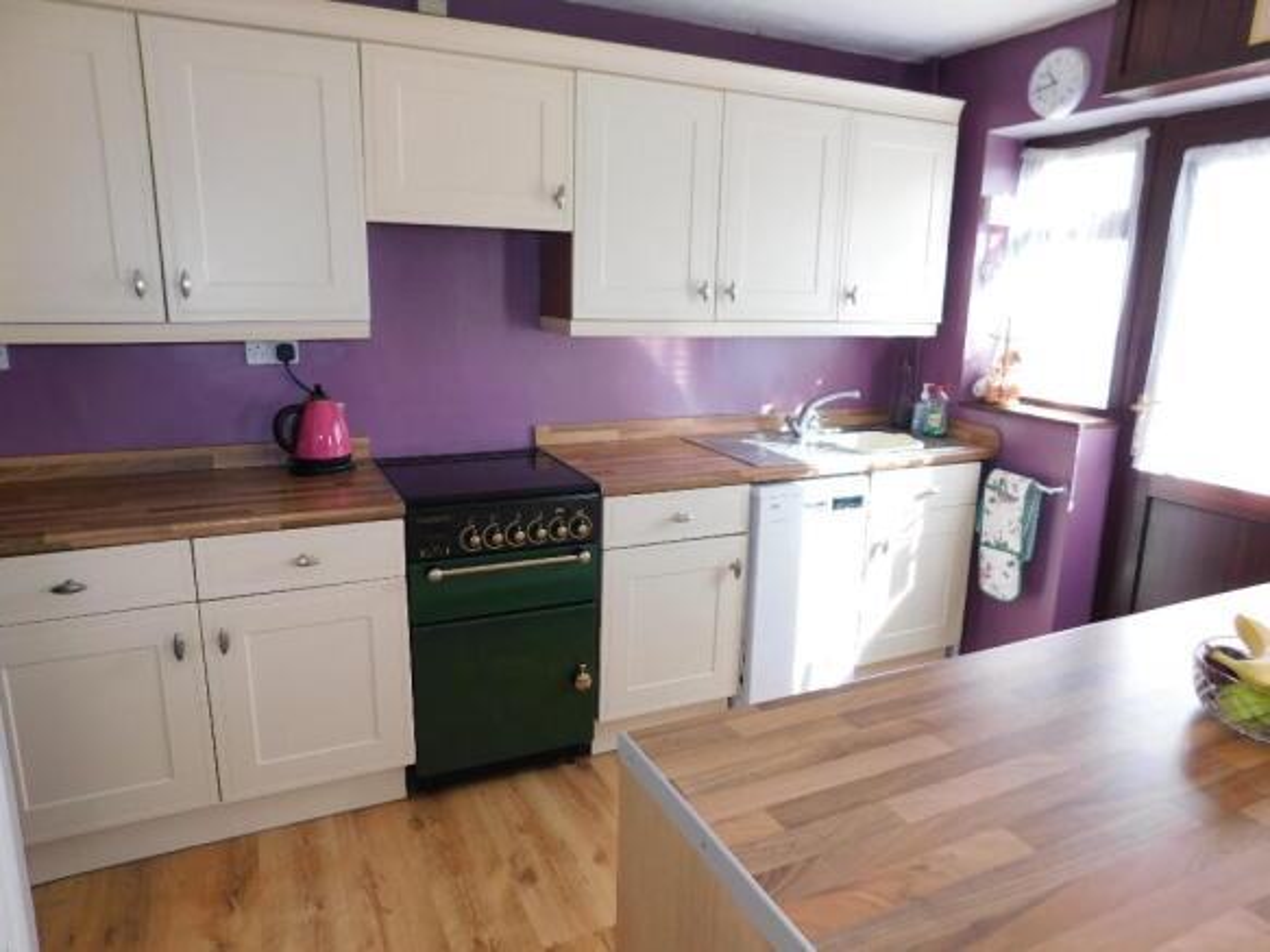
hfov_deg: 73.9
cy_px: 476
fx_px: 844
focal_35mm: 23
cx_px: 635
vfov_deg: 58.9
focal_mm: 4
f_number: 3
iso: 125
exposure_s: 1/100
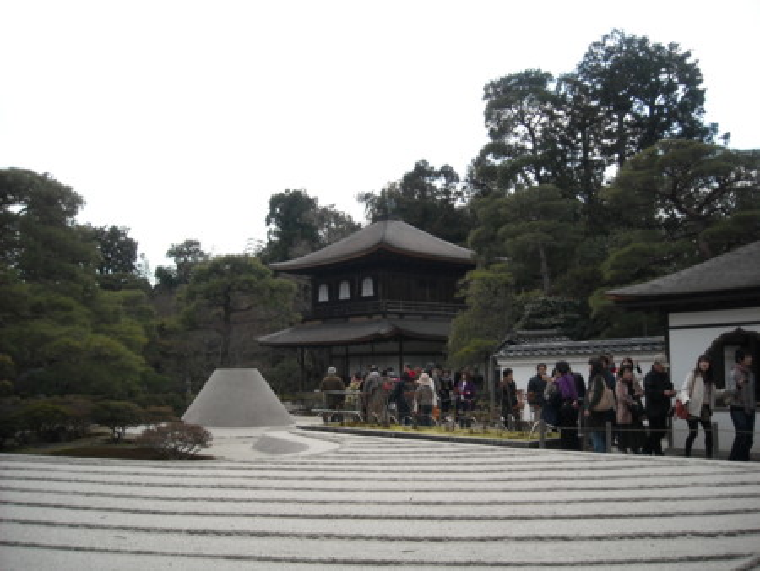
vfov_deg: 40.7
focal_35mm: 35
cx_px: 380
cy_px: 286
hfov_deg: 52.6
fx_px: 769
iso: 113
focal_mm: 5.7
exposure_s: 1/250
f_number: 5.6
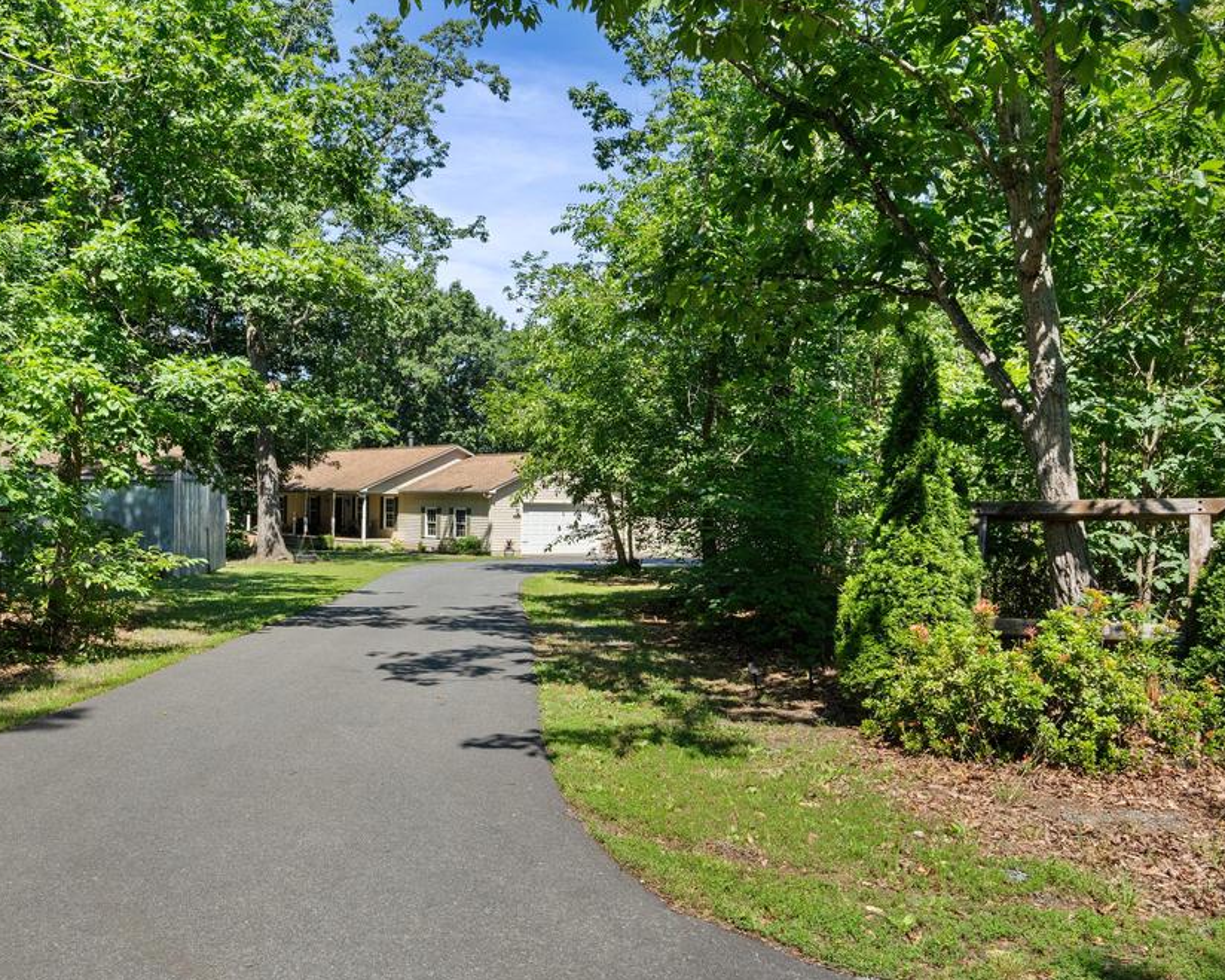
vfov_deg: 51.5
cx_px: 523
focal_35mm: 28
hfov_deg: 61.9
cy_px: 496
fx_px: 1015
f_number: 9
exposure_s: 1/250
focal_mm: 16
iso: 500
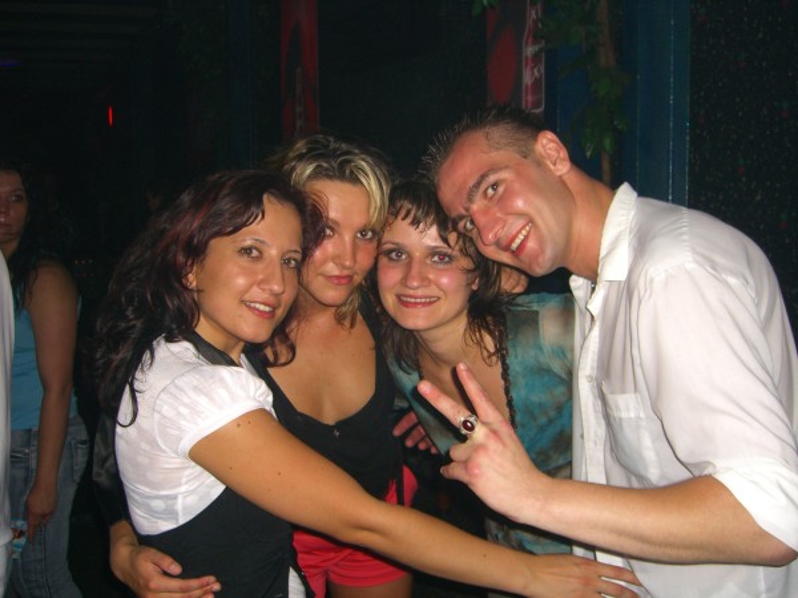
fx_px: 876
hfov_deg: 49.0
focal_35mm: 38
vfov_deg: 37.7
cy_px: 299
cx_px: 399
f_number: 2.8
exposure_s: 1/60
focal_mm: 7.9
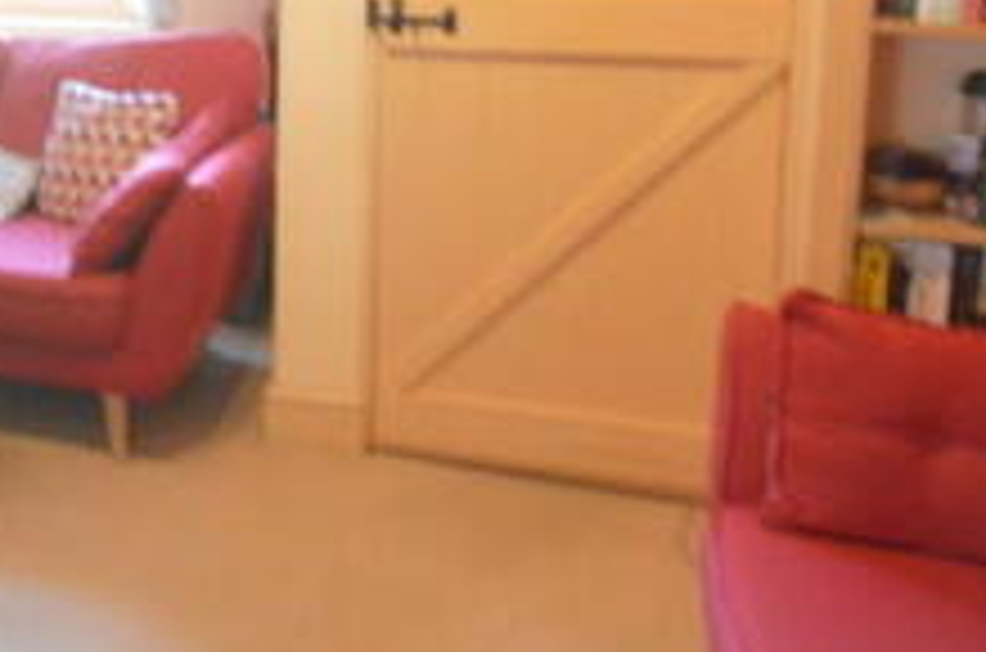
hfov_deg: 38.8
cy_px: 36
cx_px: 5
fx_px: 1230
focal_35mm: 45
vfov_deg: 28.3
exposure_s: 1/3
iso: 3200
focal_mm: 10
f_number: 16
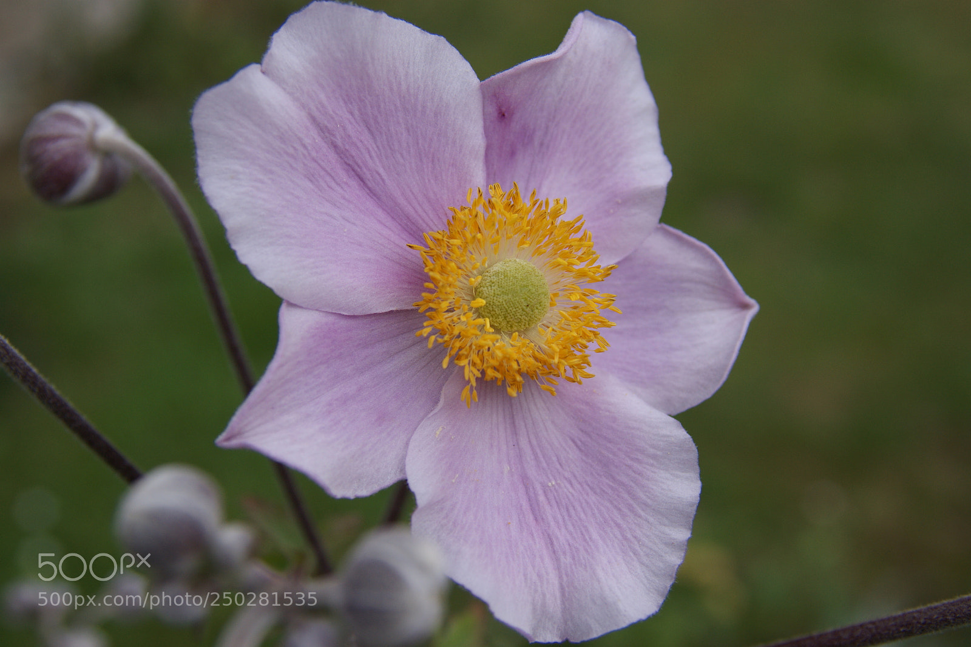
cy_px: 324
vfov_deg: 31.9
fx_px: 1132
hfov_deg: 46.4
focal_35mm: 42
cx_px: 486
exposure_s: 1/500
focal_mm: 28
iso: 100
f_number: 5.6
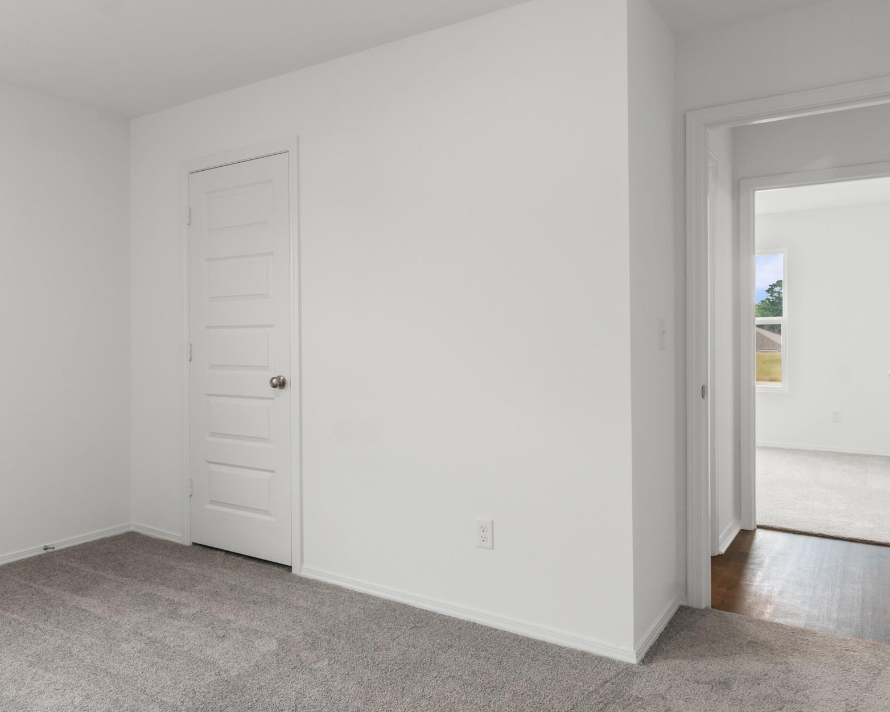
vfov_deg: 53.2
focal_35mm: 27
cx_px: 323
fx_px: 711
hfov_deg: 63.0
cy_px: 344
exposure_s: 1/3
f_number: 9
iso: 250
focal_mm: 12
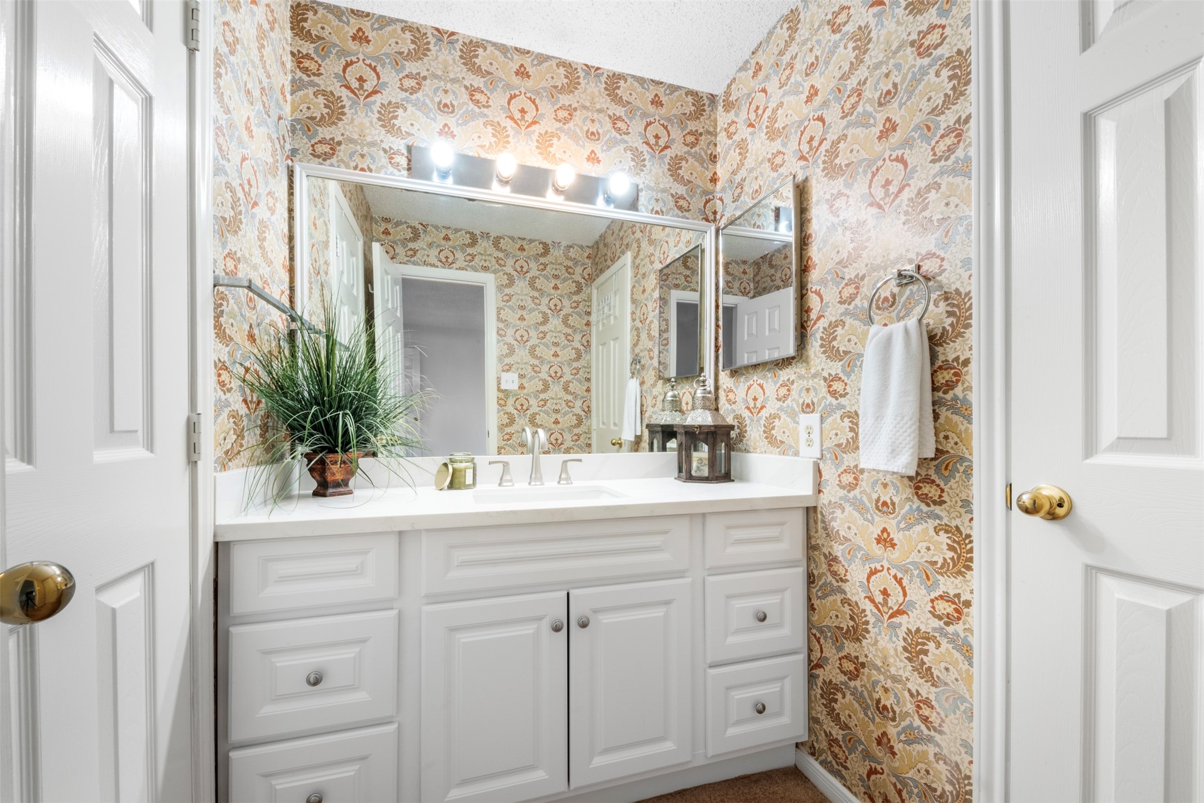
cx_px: 602
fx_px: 468
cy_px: 402
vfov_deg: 81.2
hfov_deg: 104.3
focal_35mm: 14
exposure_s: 1.3
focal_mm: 14
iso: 800
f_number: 9
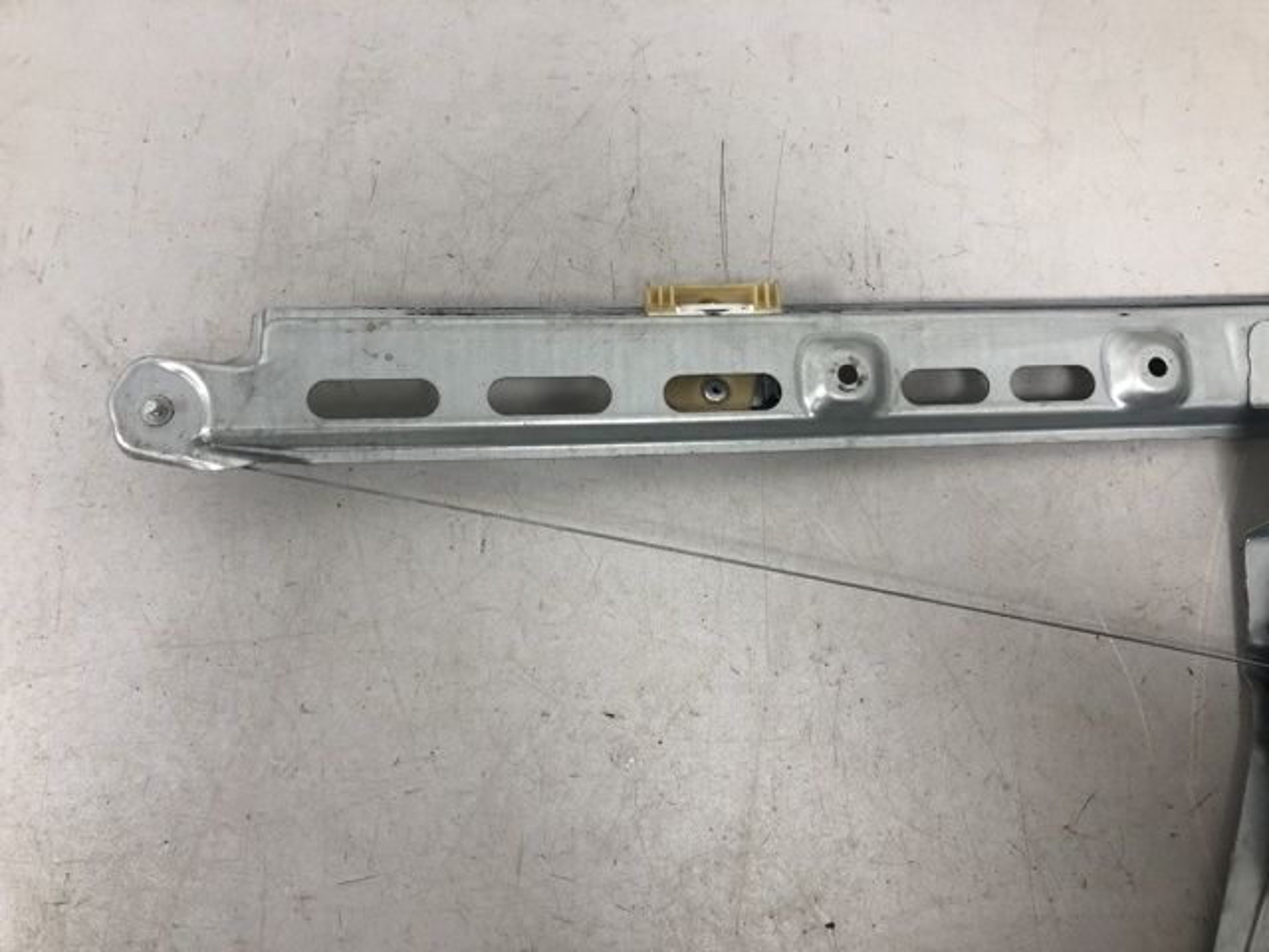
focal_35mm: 28
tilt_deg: -77.4
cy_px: 476
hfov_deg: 63.4
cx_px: 634
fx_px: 1026
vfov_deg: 49.7
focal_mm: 4
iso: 40
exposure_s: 1/33
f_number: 1.8
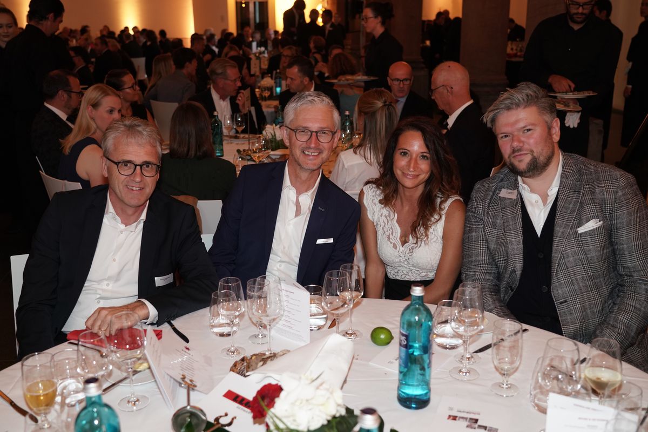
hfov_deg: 50.7
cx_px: 324
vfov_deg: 35.1
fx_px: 684
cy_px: 216
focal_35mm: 38
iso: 1600
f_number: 4.5
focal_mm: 38
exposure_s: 1/50
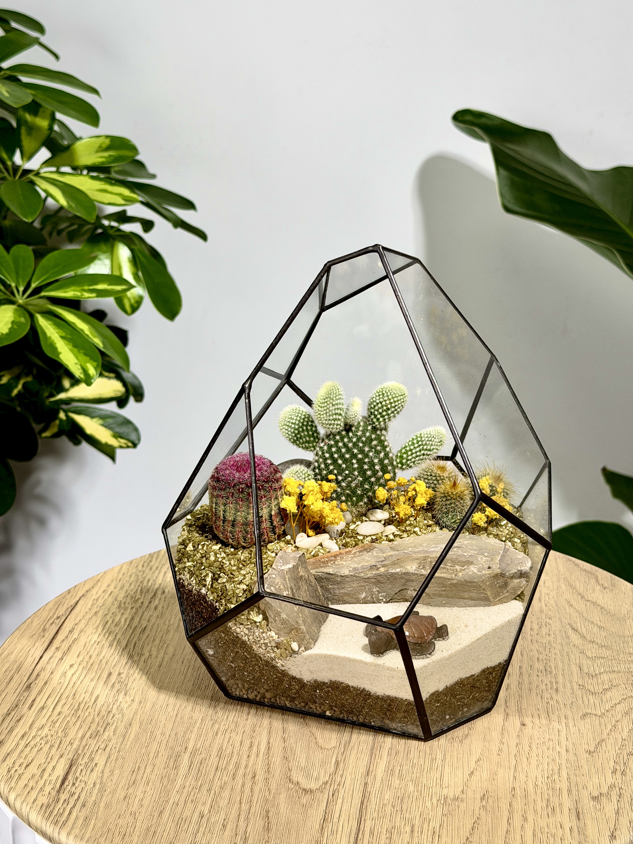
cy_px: 407
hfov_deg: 26.1
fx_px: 1365
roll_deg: -0.2
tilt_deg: -18.0
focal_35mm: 56
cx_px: 366
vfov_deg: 34.3
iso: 64
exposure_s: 1/693
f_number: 1.78
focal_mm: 6.76
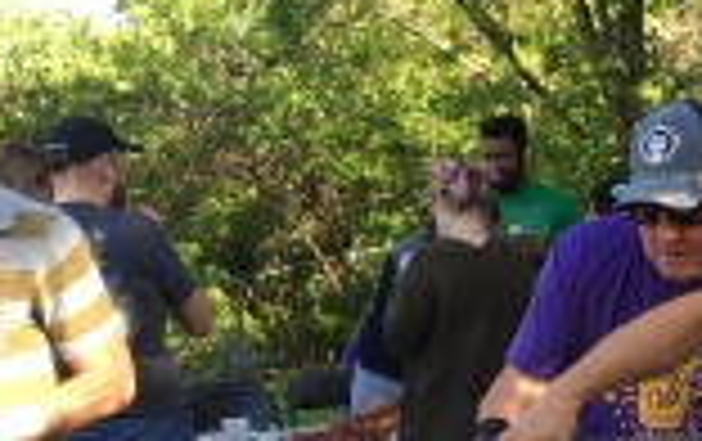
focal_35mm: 72
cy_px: 482
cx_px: 536
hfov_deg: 28.1
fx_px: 1379
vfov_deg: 17.6
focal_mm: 4.15
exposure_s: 1/120
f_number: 2.2
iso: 25
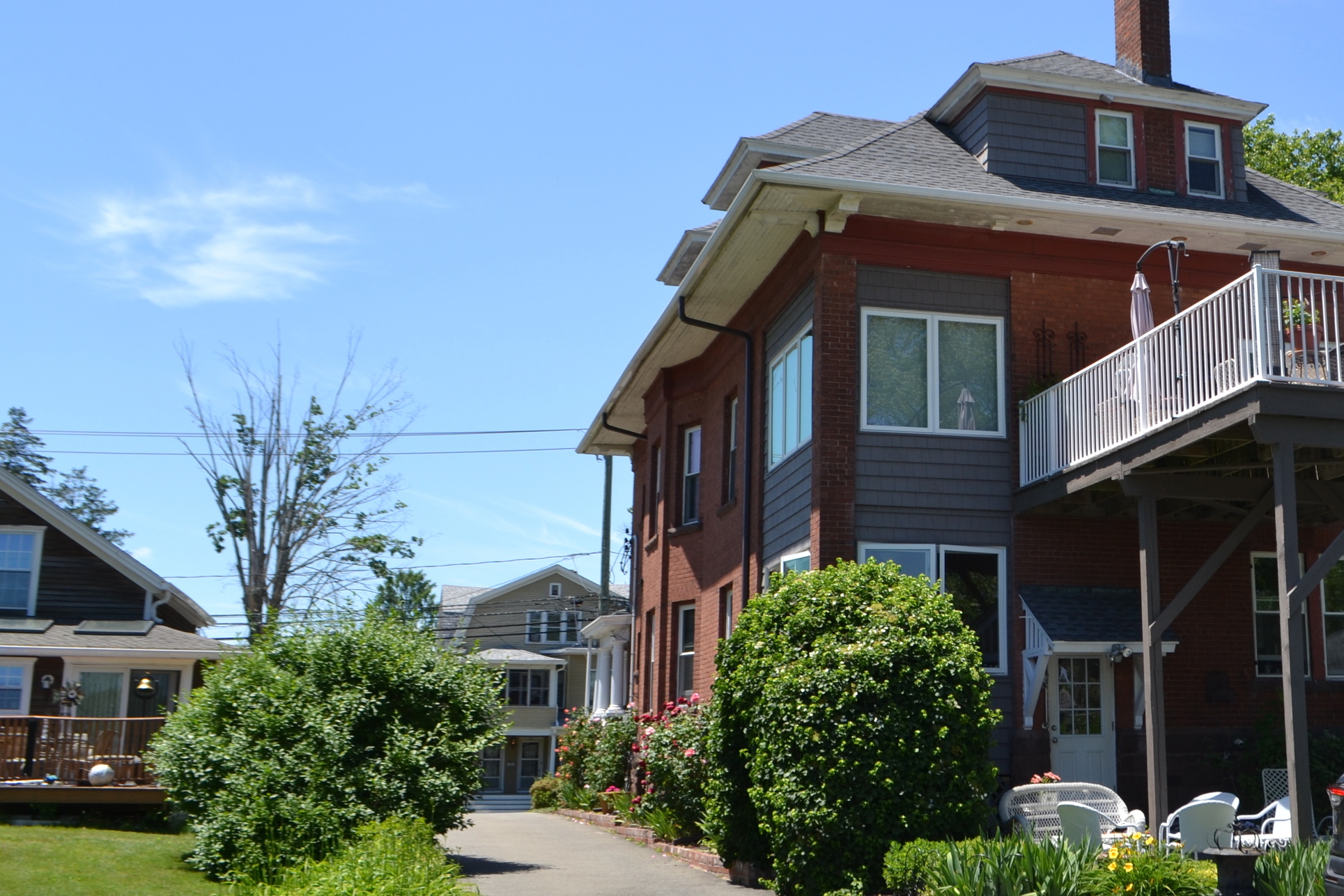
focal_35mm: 43
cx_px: 1024
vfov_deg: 31.0
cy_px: 300
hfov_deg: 43.8
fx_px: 1605
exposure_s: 1/200
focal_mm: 18
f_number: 7.1
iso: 100
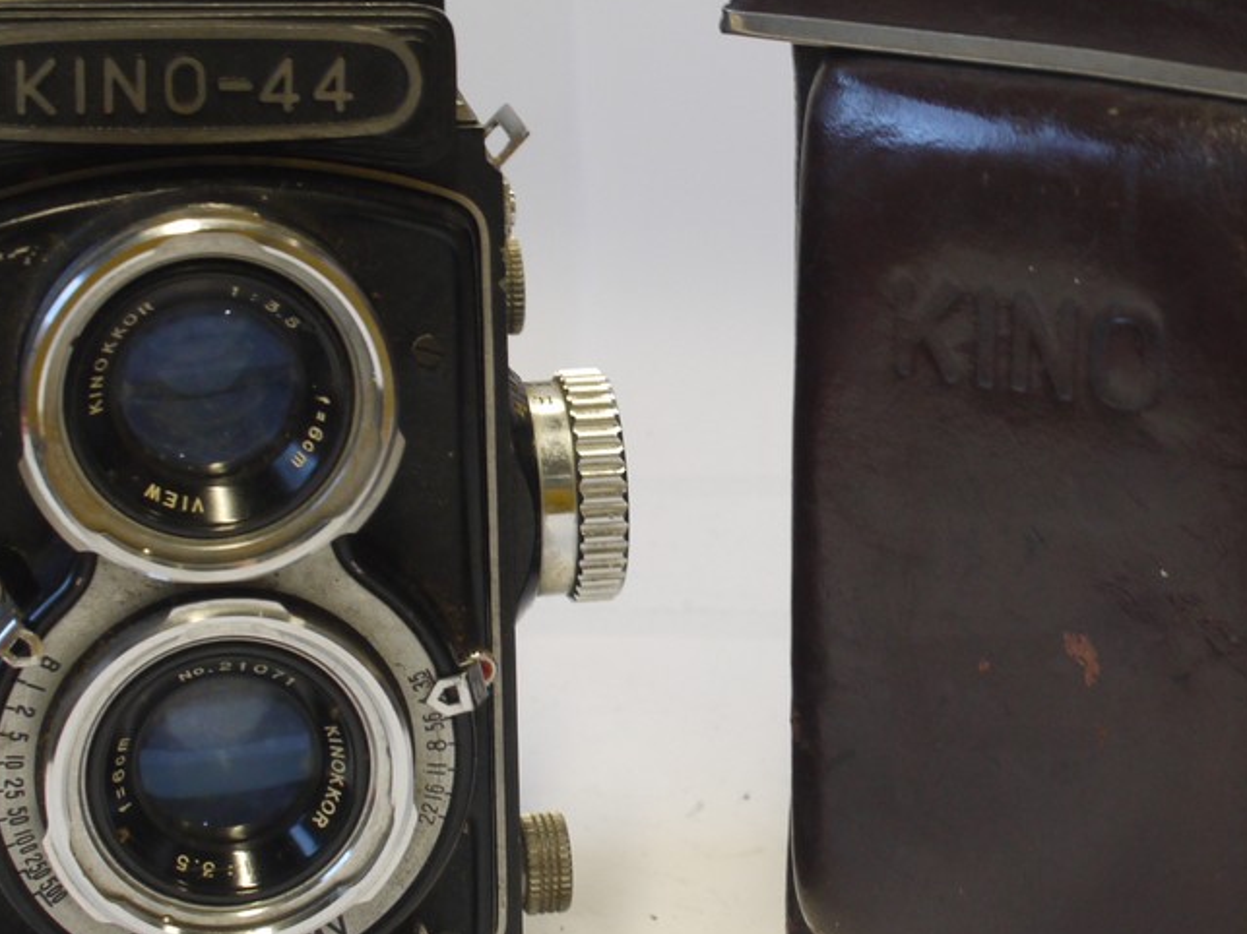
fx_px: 4034
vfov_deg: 13.2
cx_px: 871
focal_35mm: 112
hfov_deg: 17.5
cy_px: 420
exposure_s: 1/4
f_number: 7.1
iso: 400
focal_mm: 30
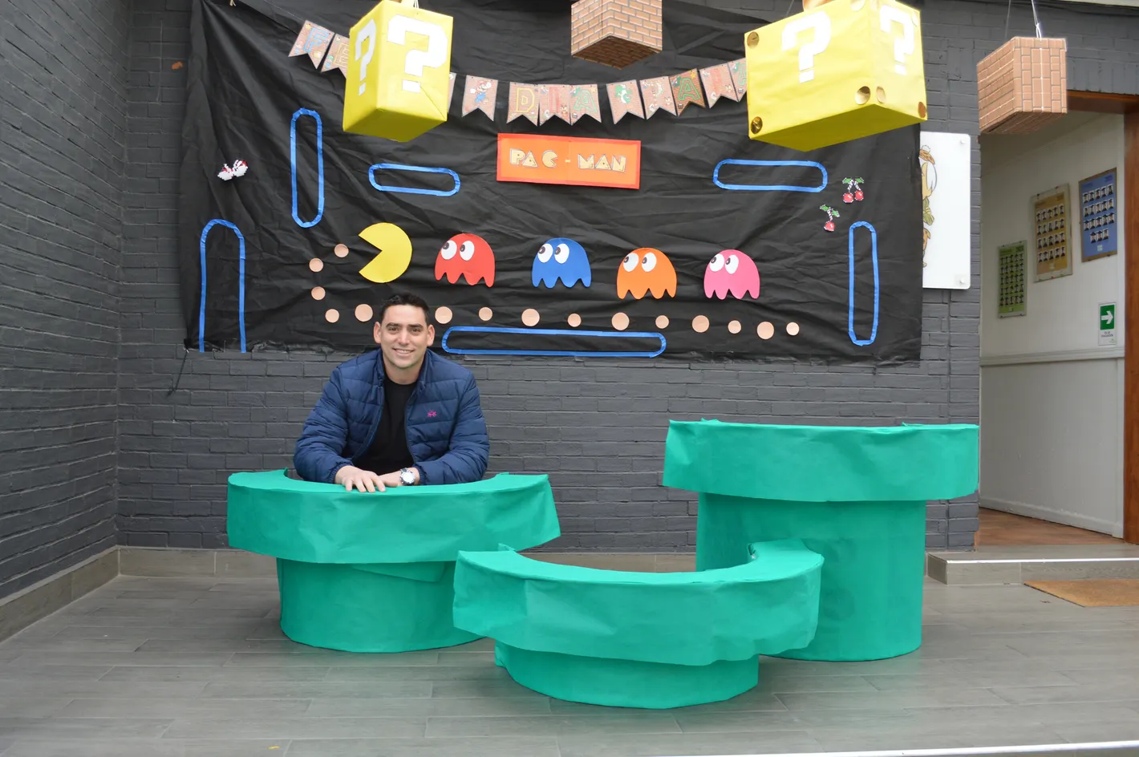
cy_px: 378
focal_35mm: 33
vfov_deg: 39.9
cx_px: 570
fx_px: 1043
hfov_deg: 57.3
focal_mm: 22
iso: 400
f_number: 5
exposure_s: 1/100
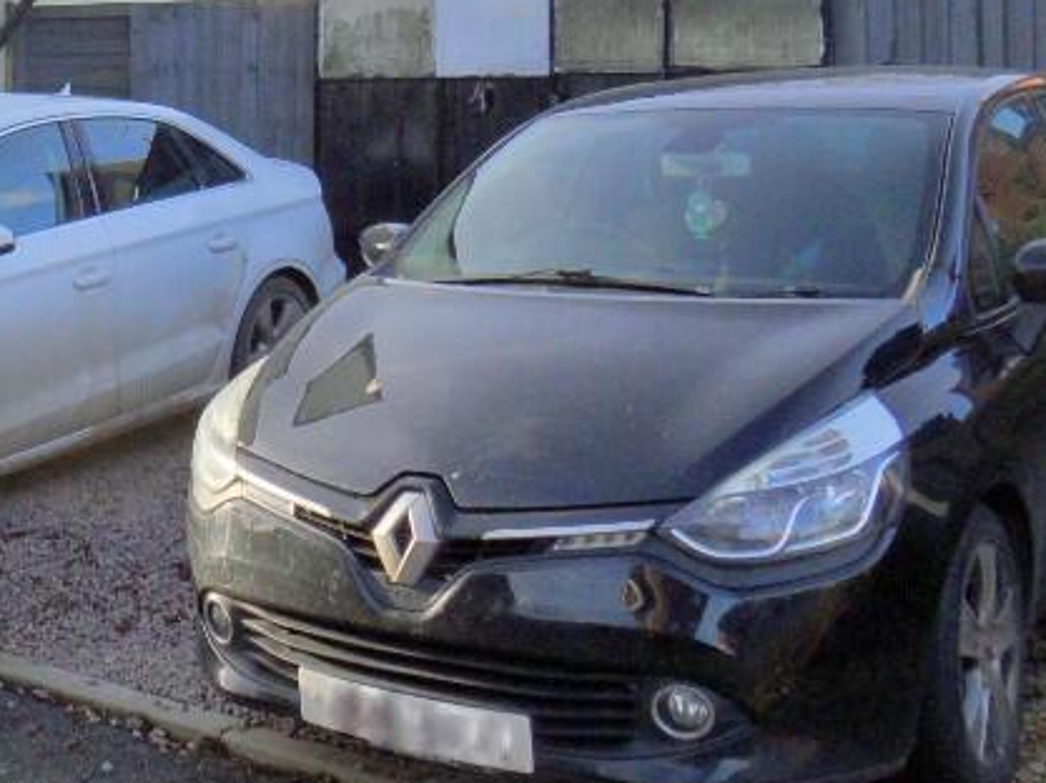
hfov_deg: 30.0
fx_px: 1781
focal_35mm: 59
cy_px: 18
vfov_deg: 23.8
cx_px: -48
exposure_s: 1/500
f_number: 3.2
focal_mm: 3.9
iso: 80
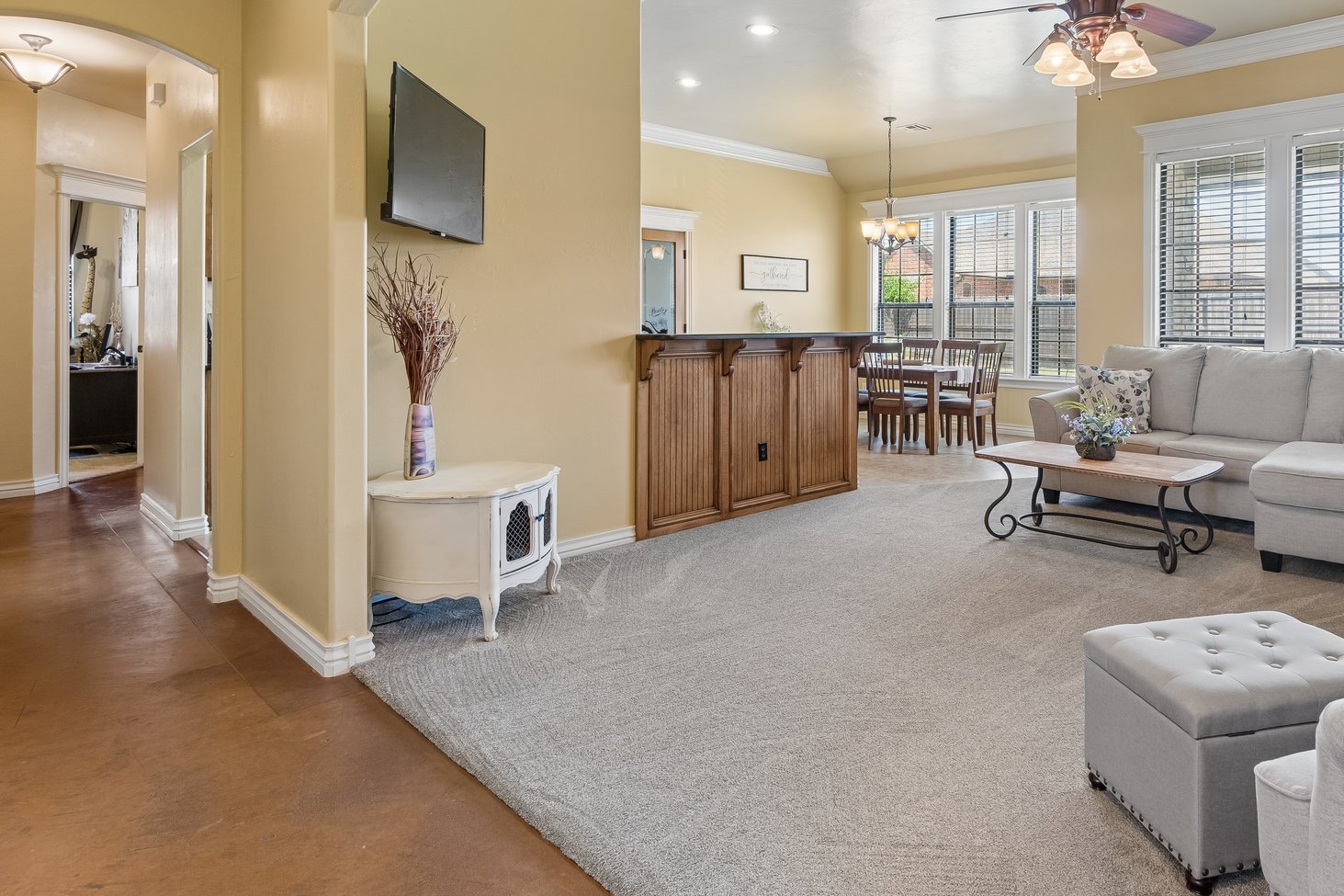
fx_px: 784
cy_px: 332
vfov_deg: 58.7
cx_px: 845
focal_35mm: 21
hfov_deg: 79.6
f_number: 6.3
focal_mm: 10
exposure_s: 1/40
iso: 200
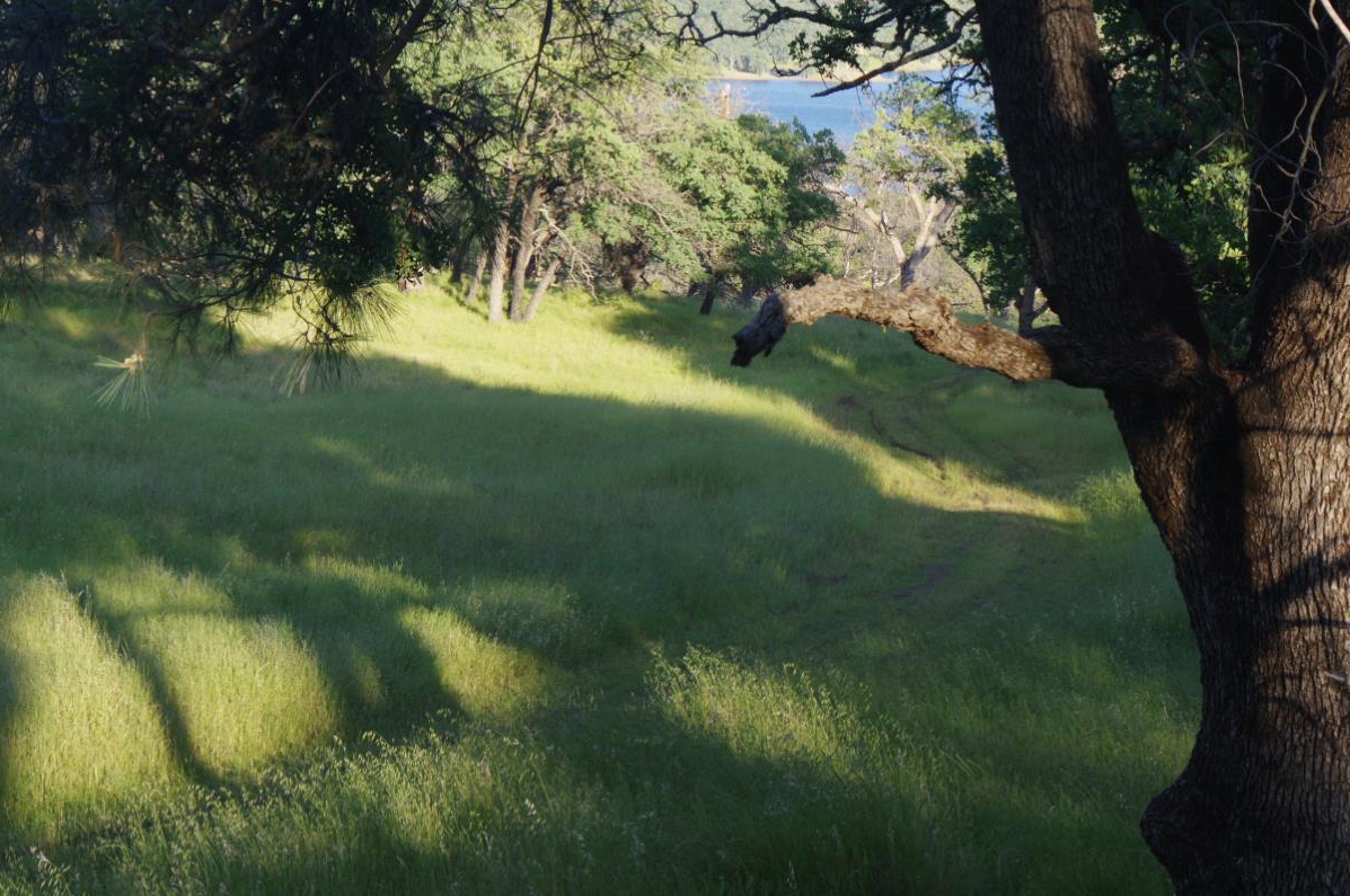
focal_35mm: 94
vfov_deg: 14.5
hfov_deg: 21.7
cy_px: 471
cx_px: 824
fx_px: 3521
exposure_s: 1/125
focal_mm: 50
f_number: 11
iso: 400
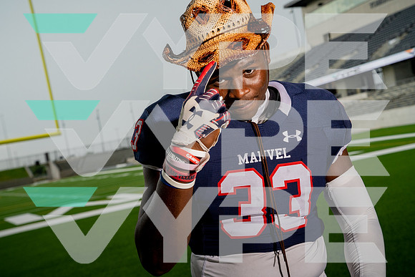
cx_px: 208
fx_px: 634
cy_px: 138
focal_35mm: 55
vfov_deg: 24.6
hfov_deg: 36.2
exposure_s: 1/1600
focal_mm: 55
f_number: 6.3
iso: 1000
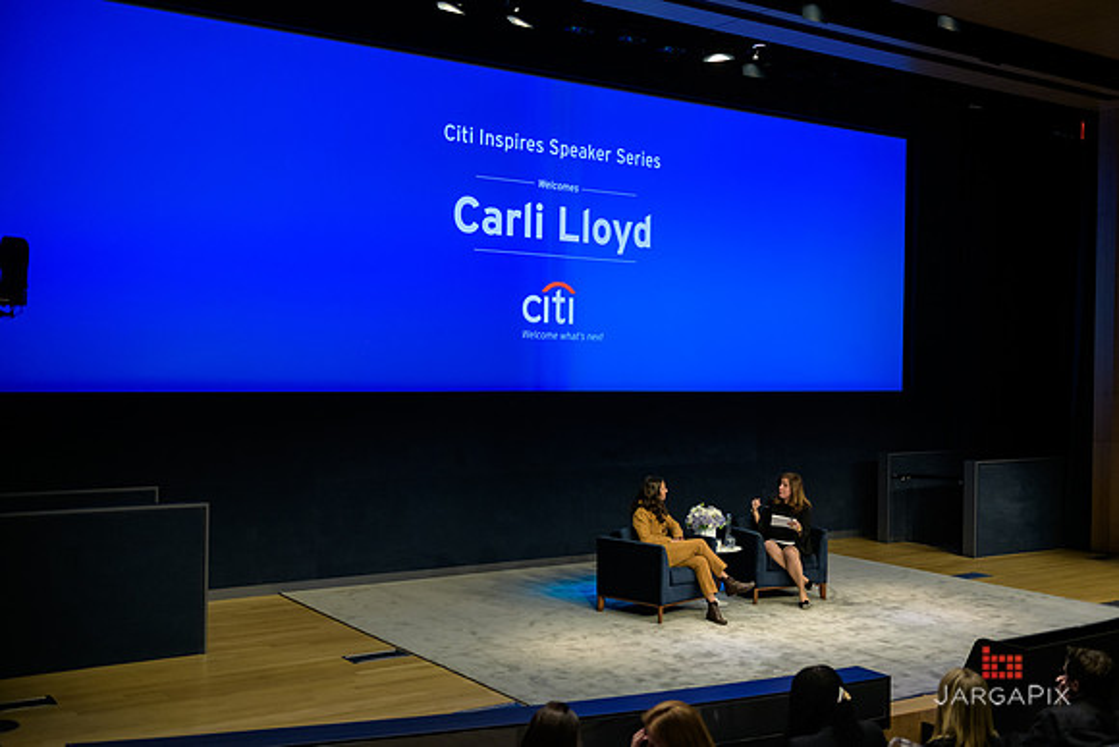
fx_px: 1202
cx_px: 560
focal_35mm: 39
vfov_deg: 34.5
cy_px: 367
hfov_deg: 49.9
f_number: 3.2
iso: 1600
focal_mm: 38
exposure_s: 1/200
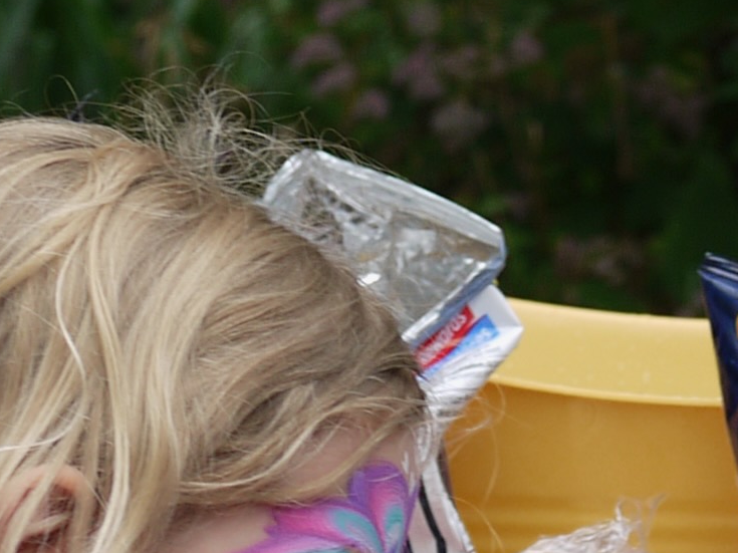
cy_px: 714
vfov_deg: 3.9
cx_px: 891
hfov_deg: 5.2
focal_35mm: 381
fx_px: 8121
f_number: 4
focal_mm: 35
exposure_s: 1/400
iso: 100
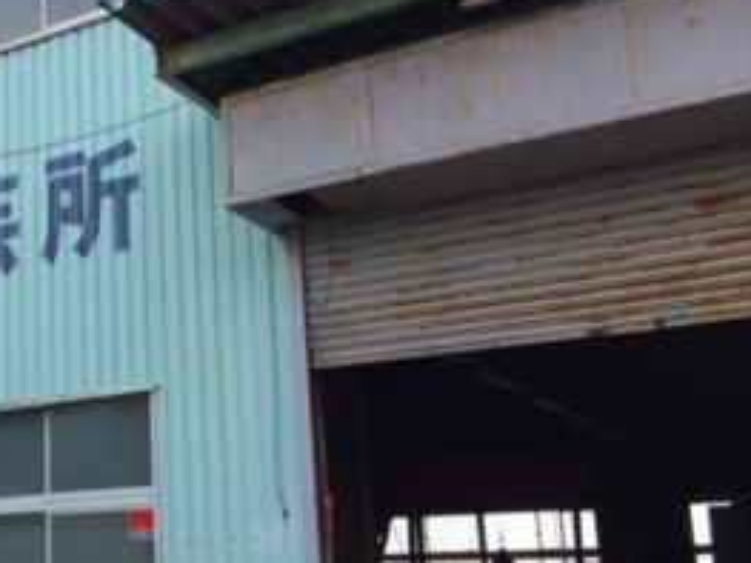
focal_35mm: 57
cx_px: 60
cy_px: 336
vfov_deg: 25.6
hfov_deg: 32.0
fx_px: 1236
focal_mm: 4.12
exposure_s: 1/873
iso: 32
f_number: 2.2
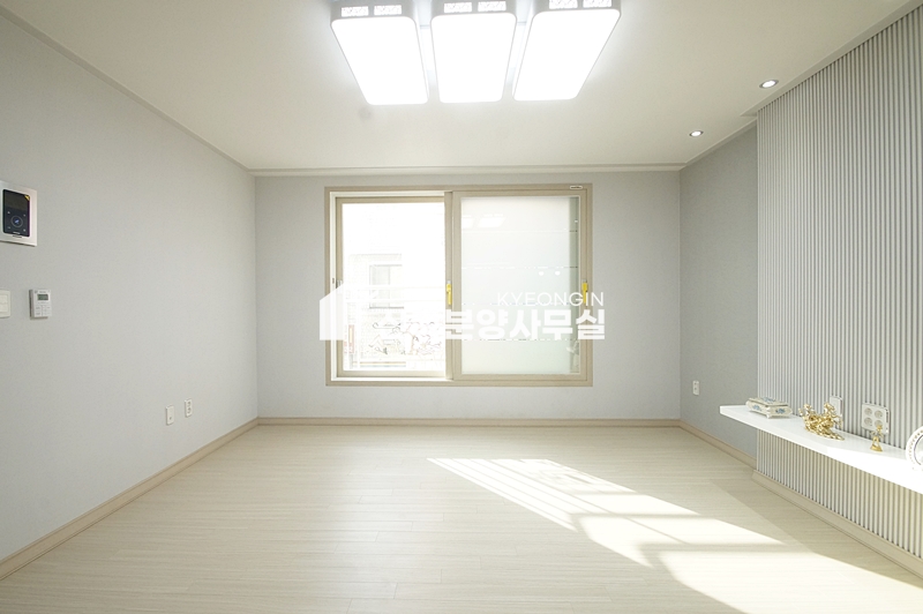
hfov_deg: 100.4
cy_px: 307
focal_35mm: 15
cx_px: 462
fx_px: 384
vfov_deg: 77.2
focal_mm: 10
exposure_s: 1/80
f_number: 9
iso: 1600
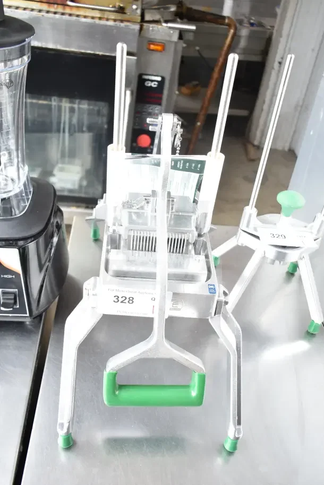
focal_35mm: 33
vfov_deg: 57.2
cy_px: 242
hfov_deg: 40.0
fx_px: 445
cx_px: 162
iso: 200
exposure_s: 1/40
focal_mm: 22
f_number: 3.8
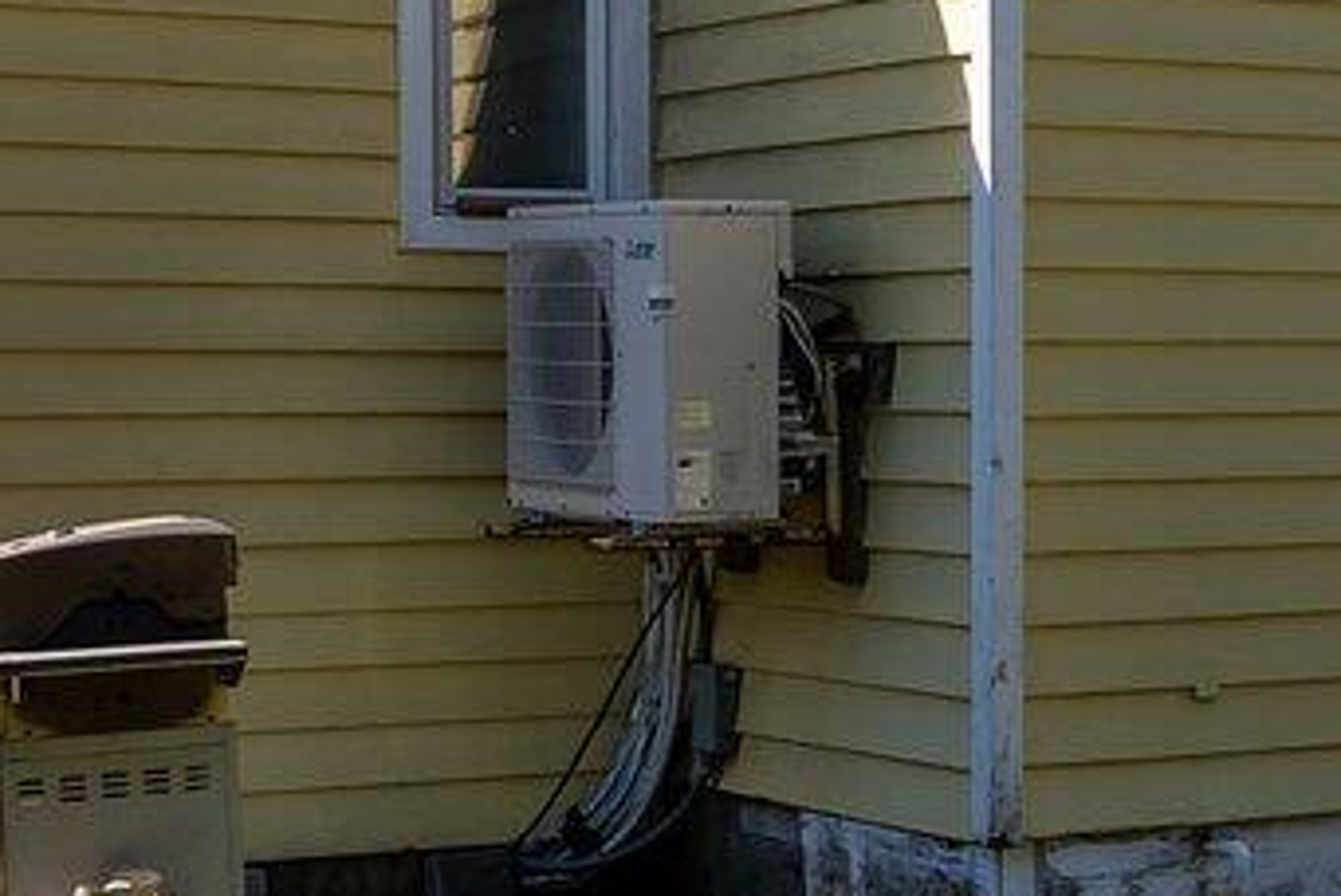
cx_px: 1636
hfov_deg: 18.8
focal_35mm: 102
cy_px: 305
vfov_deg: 13.4
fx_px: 3803
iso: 125
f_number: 6.3
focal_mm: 17
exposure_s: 1/400
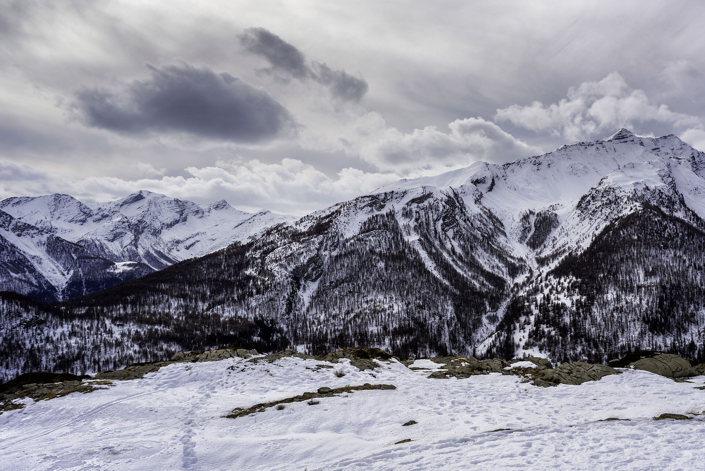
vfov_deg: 62.0
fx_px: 392
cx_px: 437
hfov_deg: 82.5
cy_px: 229
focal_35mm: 20
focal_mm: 16
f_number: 5.6
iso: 64
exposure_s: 1/500
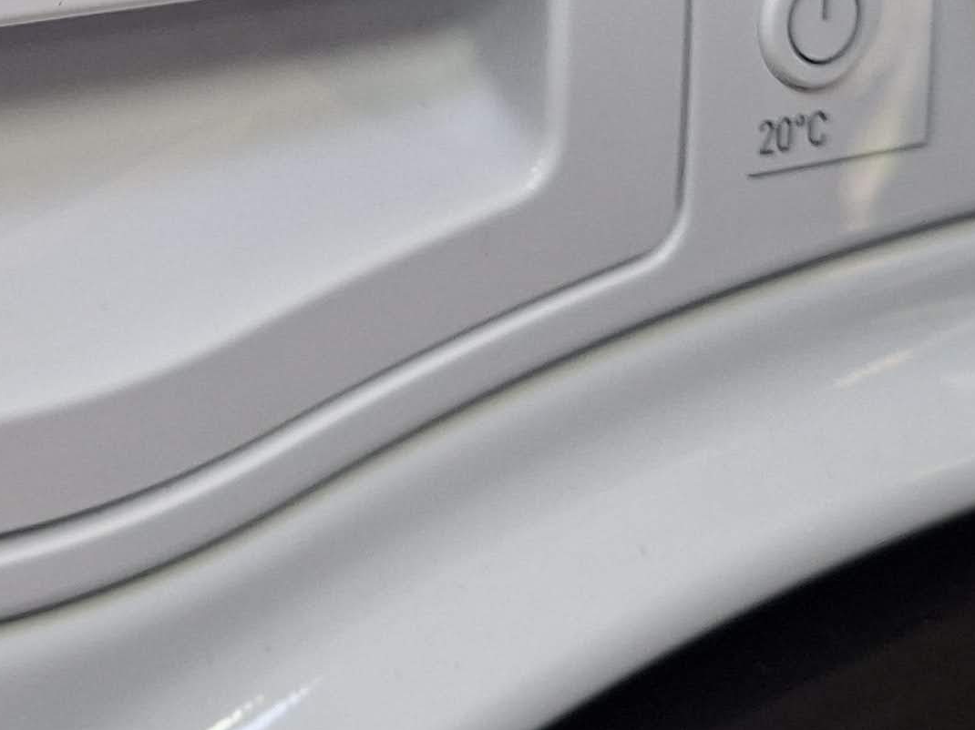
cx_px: -108
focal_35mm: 86
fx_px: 2422
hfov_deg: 21.5
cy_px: -428
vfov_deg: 15.5
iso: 250
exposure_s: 1/100
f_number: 1.8
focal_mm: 5.54
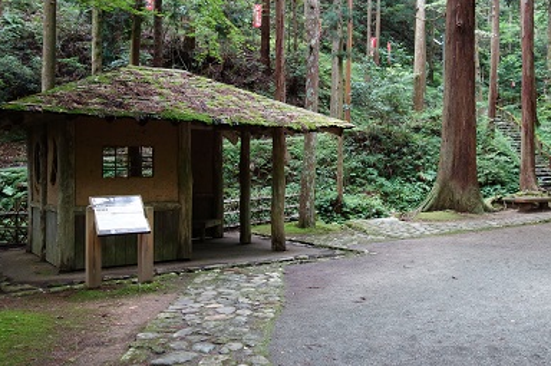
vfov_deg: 33.2
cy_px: 146
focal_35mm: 40
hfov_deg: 47.9
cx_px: 356
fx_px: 611
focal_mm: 10.4
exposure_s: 1/200
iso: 400
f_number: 1.8
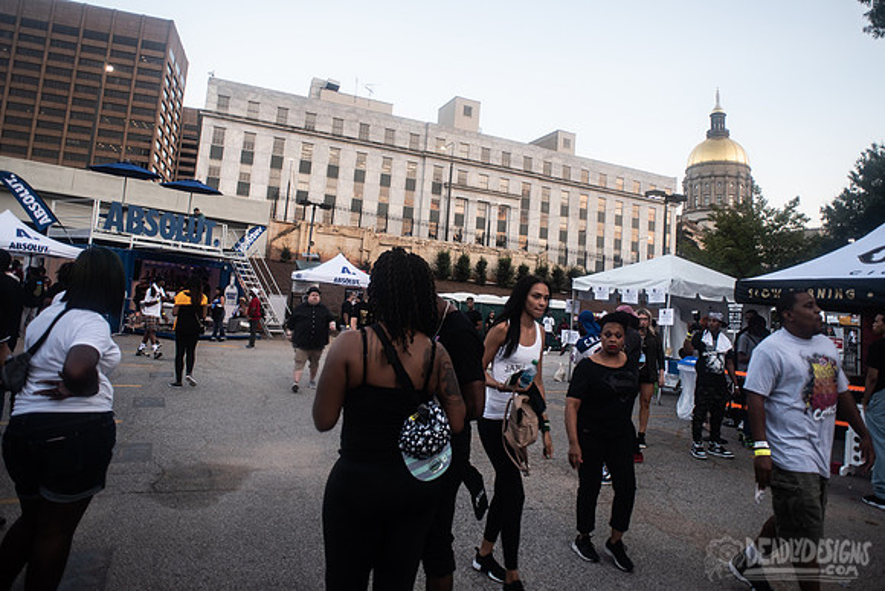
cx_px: 463
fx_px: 569
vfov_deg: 54.6
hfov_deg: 75.7
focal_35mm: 23
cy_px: 249
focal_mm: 20
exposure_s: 1/200
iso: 250
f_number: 3.5
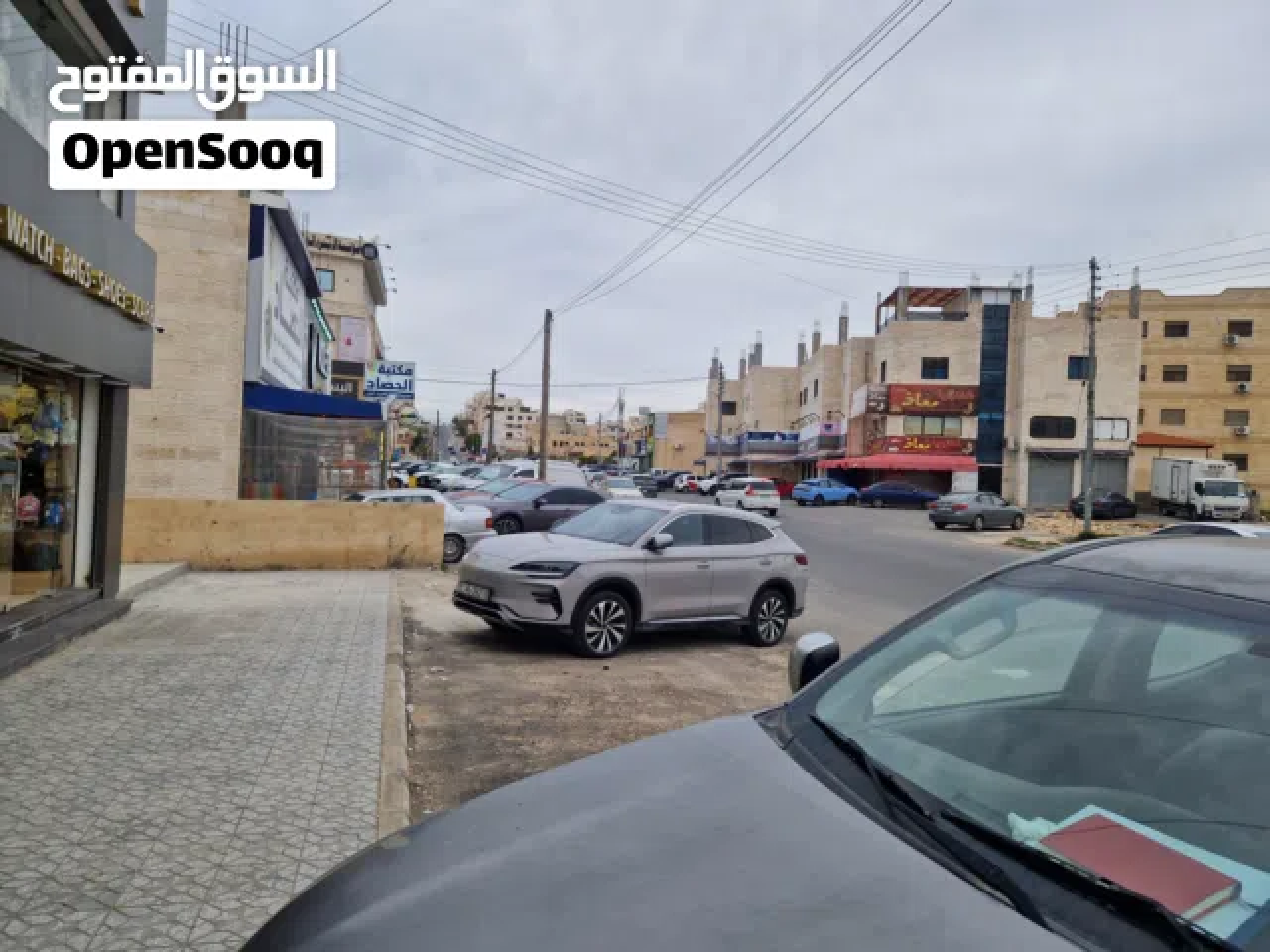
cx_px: 635
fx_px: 844
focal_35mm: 23
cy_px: 476
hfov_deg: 73.9
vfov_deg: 58.9
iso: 50
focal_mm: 5.4
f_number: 1.8
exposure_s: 1/395
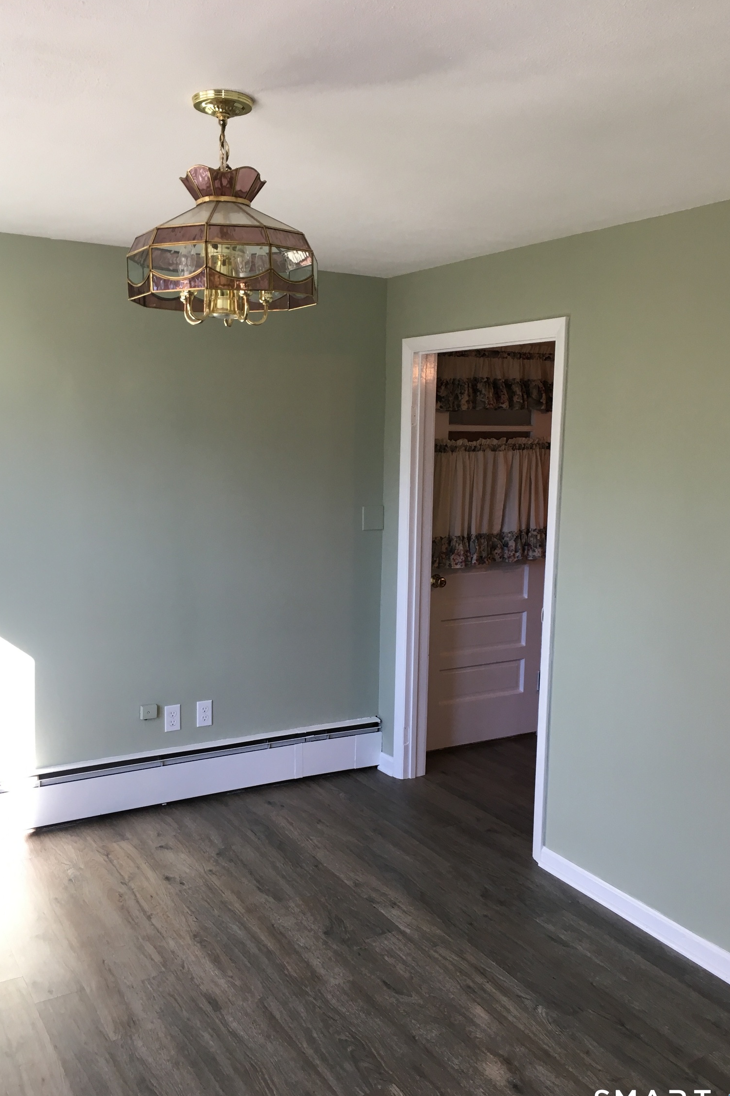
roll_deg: +0.0
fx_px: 943
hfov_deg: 42.3
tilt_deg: -9.8
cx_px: 342
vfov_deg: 60.3
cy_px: 559
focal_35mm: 31
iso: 25
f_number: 2.2
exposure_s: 1/40
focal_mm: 4.15
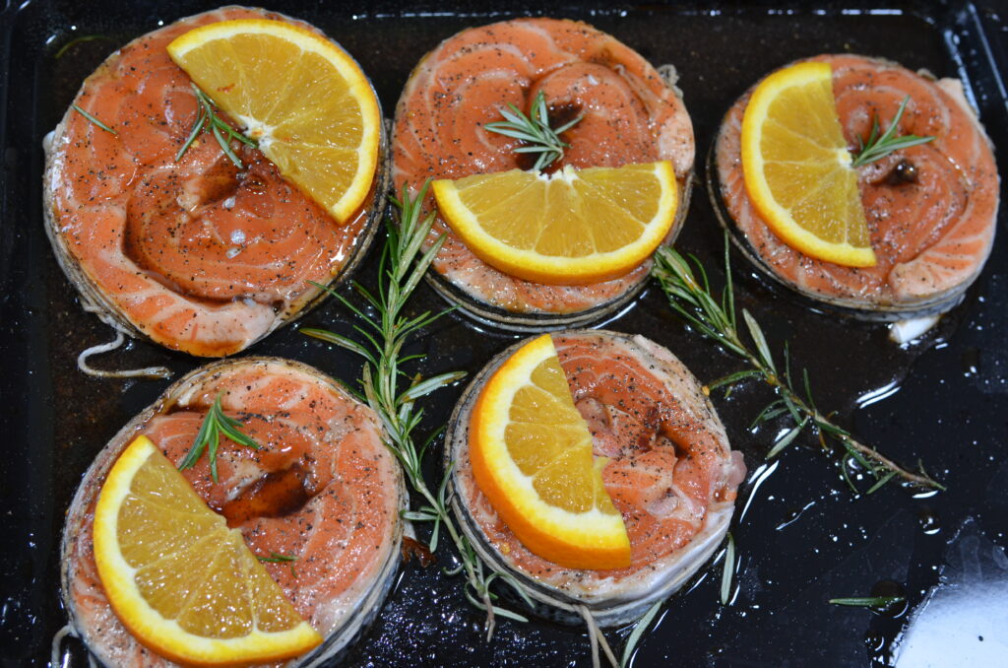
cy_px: 334
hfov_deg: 48.0
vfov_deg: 32.9
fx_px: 1132
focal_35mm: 40
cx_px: 504
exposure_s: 1/60
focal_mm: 27
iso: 800
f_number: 5
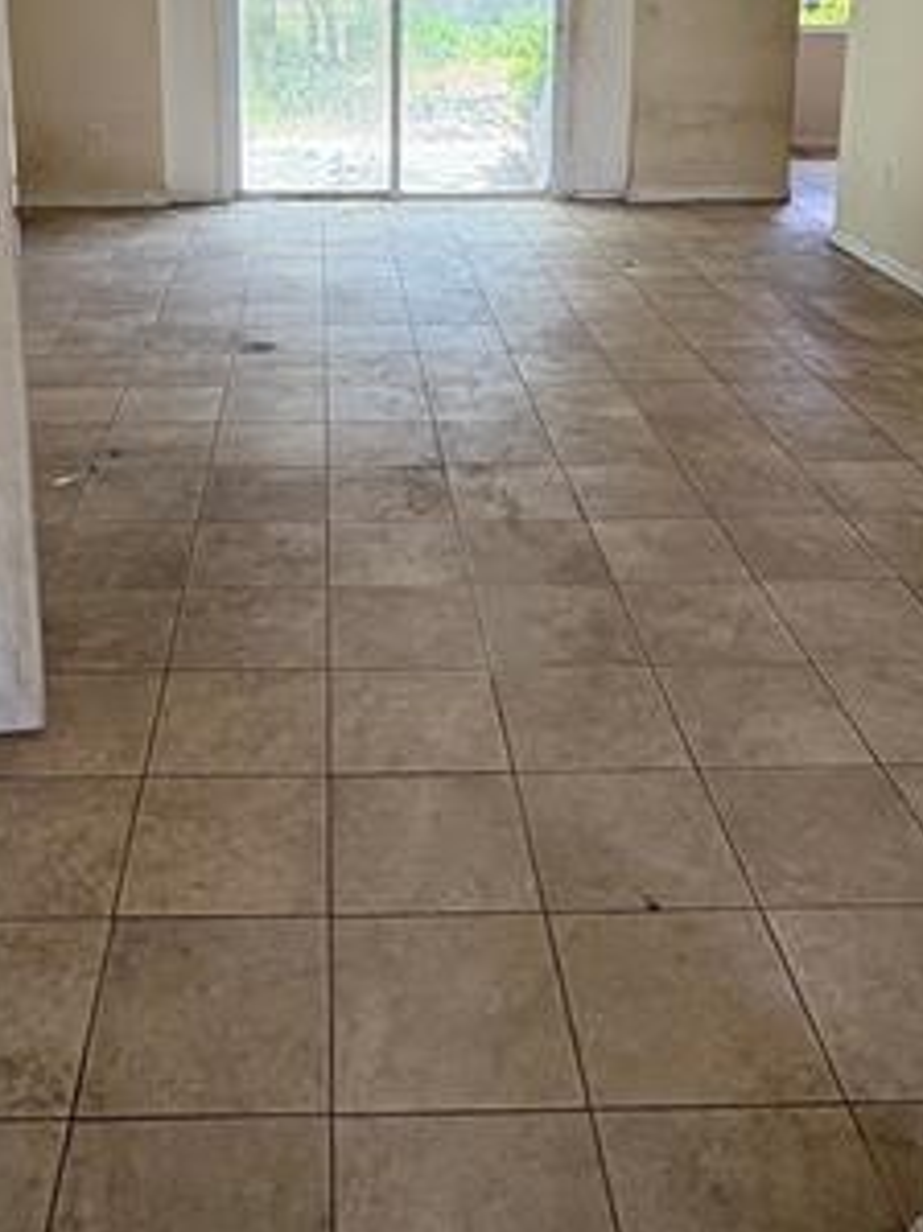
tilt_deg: -9.8
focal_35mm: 36
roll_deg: +0.9
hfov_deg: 39.4
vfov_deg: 47.6
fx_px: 1281
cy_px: 190
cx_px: 342
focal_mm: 2.22
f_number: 2.2
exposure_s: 1/134
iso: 80
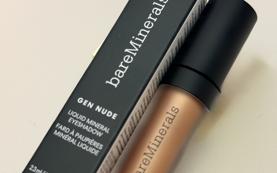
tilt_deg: -61.2
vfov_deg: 19.0
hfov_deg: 30.2
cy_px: 125
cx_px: 139
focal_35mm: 68
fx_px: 513
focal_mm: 6.8
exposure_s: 1/60
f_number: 1.8
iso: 160
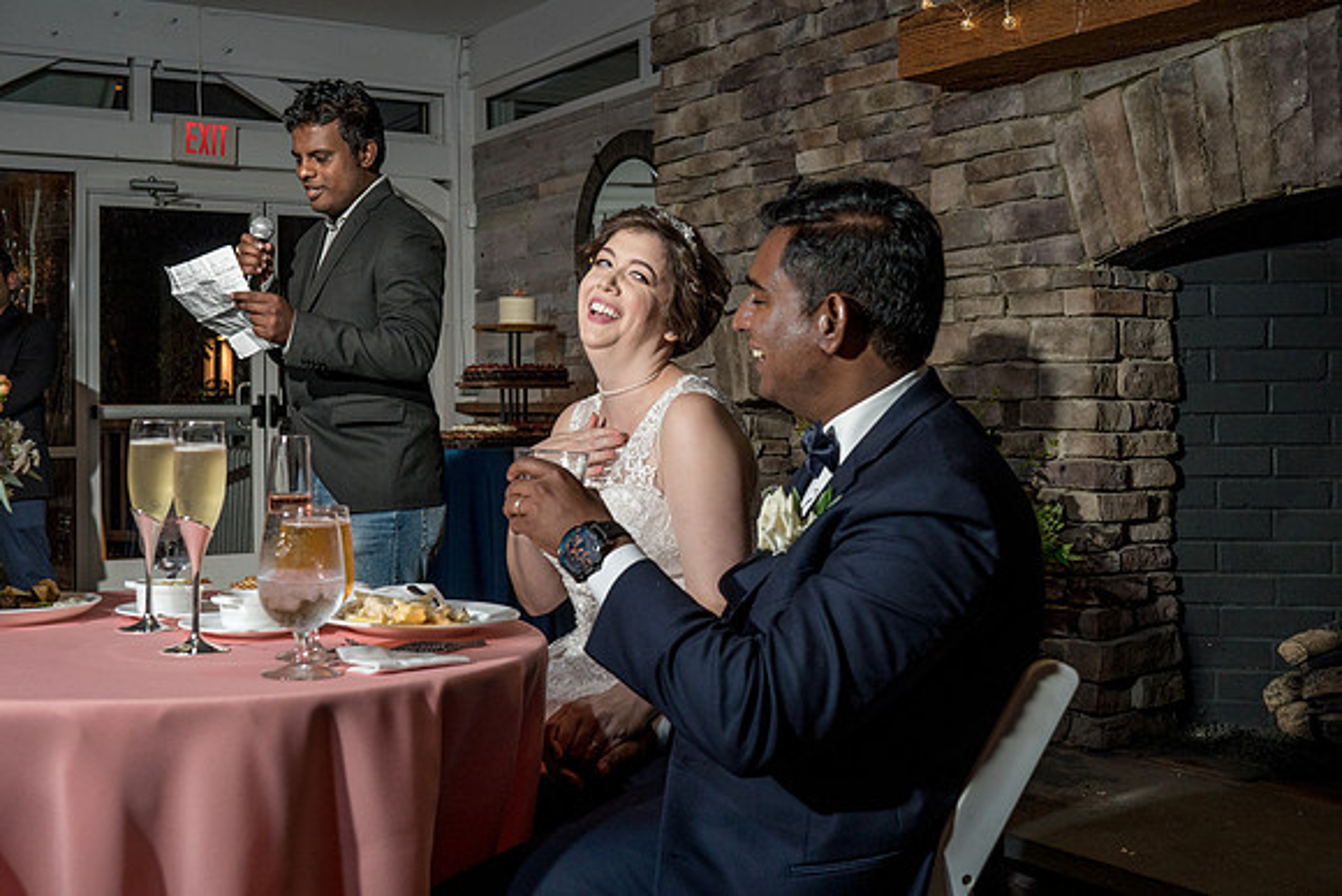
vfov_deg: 31.4
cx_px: 619
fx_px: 1593
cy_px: 381
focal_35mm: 43
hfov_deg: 45.7
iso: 800
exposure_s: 1/200
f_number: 5.6
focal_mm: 35
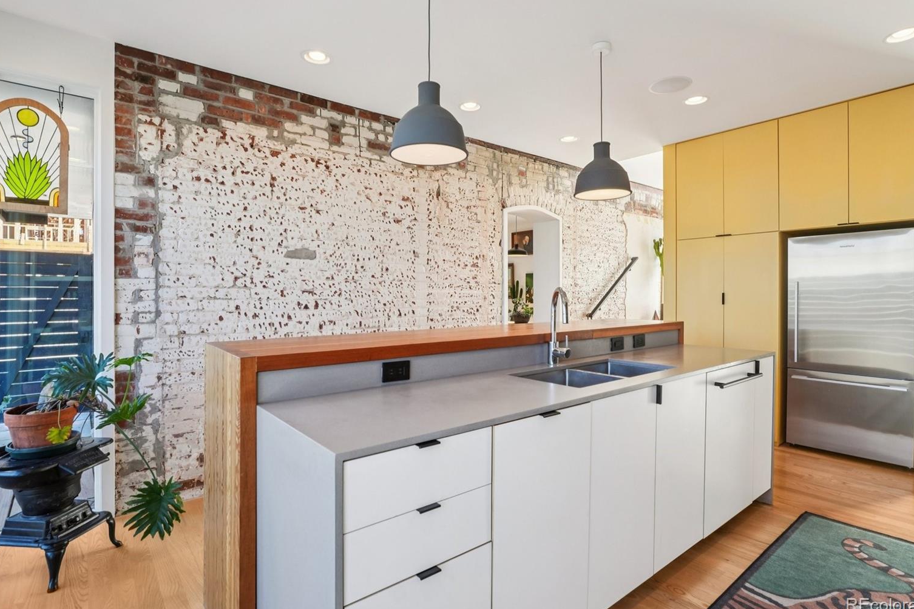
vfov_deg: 68.7
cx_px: 459
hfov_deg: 91.5
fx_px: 445
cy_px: 294
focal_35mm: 18
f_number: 8
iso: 125
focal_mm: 11
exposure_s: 1/30
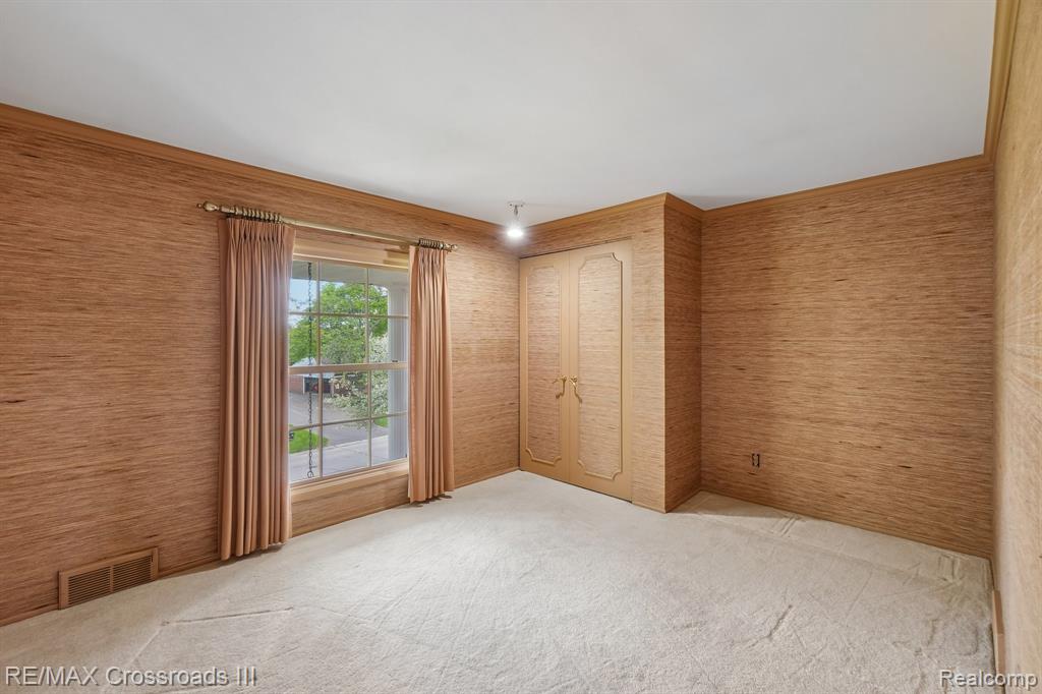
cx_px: 521
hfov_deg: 100.4
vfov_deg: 77.3
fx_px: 434
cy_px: 347
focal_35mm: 15
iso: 400
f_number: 8
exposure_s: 1/8
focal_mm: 10
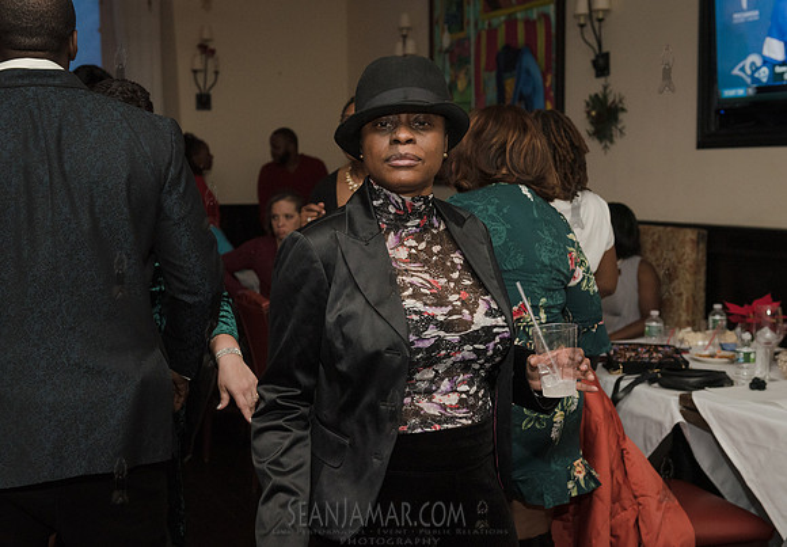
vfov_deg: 27.1
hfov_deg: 38.3
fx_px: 1134
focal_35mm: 51
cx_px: 411
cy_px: 277
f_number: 4.5
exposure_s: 1/160
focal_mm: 42
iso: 2000
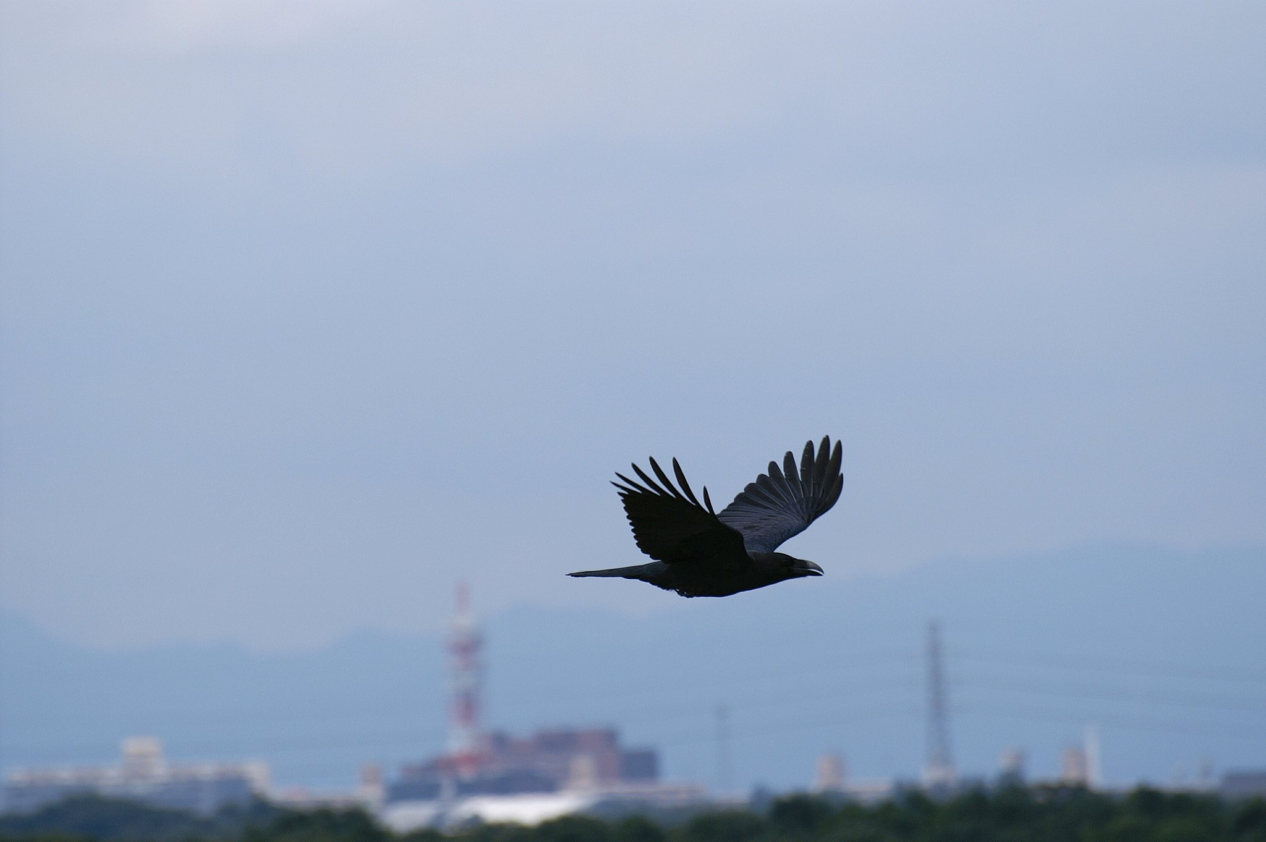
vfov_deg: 3.1
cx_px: 633
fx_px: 15812
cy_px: 421
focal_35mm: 450
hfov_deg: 4.6
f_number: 8
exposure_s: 1/1000
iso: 100
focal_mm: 300
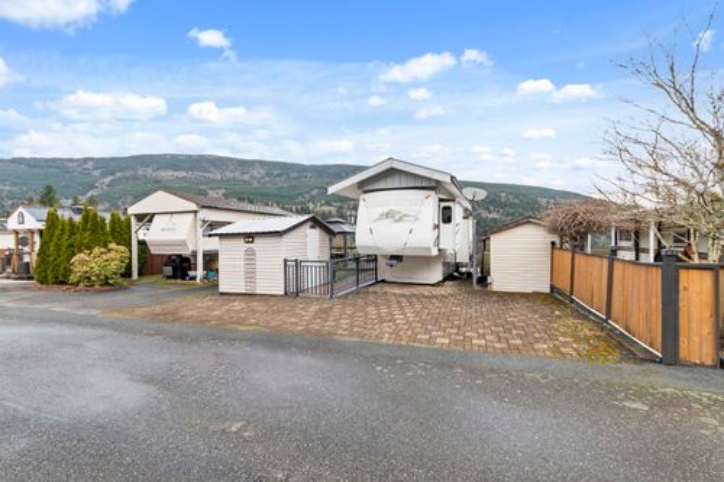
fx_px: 302
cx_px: 362
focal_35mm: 15
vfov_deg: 77.3
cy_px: 241
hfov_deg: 100.4
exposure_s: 1/60
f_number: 6.3
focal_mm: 10
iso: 200
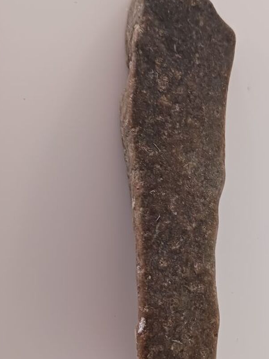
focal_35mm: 45
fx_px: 466
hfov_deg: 31.5
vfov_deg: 41.9
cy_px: 217
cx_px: 206
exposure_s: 1/25
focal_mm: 4
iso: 400
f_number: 1.8
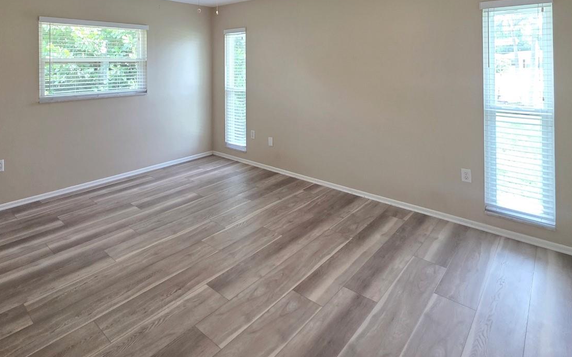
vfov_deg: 54.8
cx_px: 247
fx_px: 312
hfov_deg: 84.6
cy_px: 63
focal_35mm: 20
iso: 250
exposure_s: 1/120
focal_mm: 2.2
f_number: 1.9
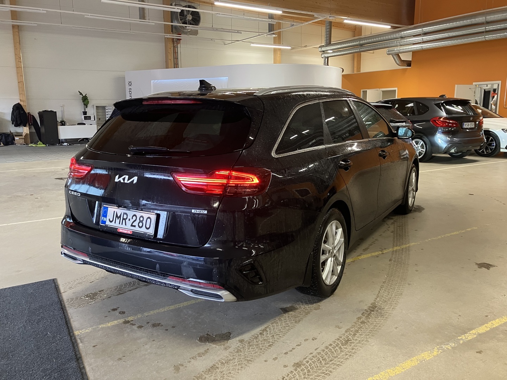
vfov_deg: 49.7
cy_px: 190
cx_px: 254
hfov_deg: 63.4
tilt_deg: -10.3
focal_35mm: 28
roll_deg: +0.2
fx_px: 410
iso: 200
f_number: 1.8
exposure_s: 1/50
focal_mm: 3.99
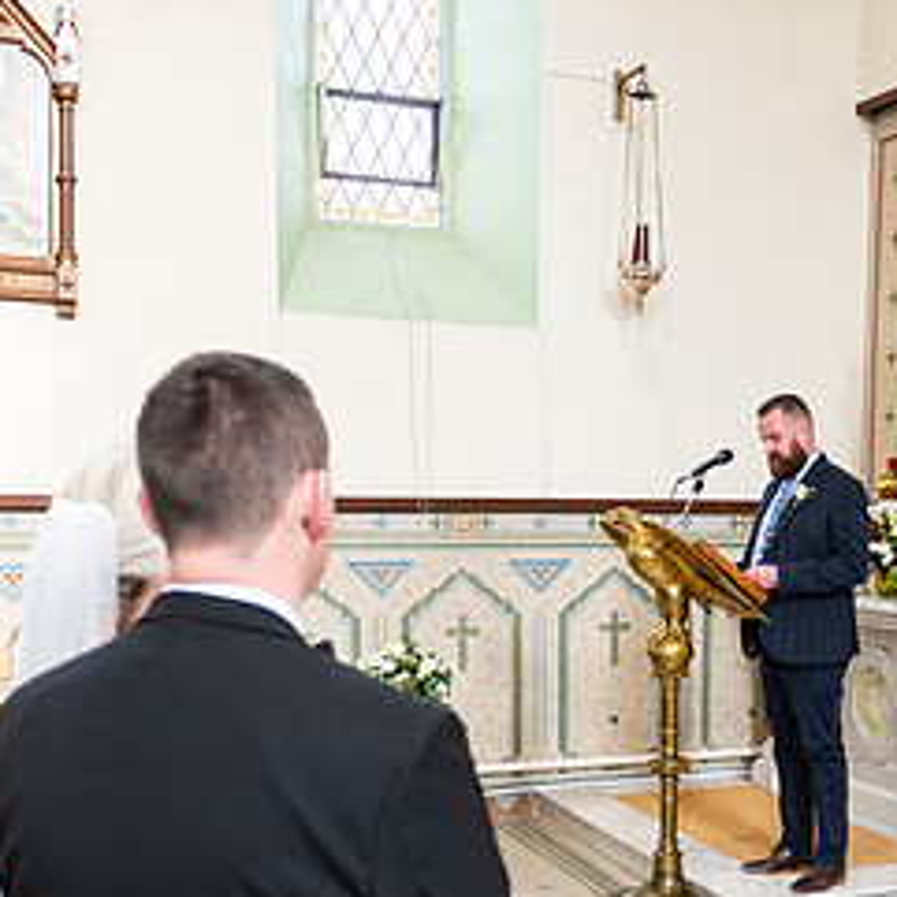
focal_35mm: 49
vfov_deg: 33.9
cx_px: 685
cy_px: 683
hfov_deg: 33.9
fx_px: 1437
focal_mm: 24
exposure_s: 1/160
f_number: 3.5
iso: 1000
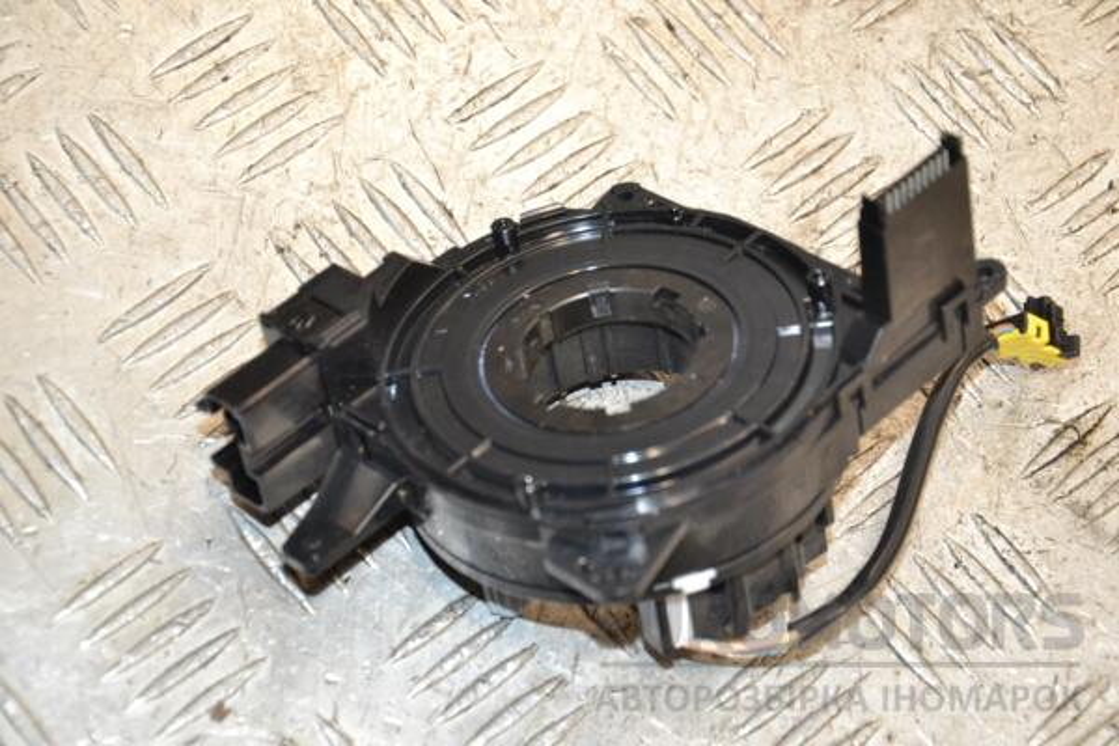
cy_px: 373
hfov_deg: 21.9
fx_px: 2891
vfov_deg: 14.7
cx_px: 560
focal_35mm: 93
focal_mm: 62
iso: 800
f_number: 5.3
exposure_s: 1/160
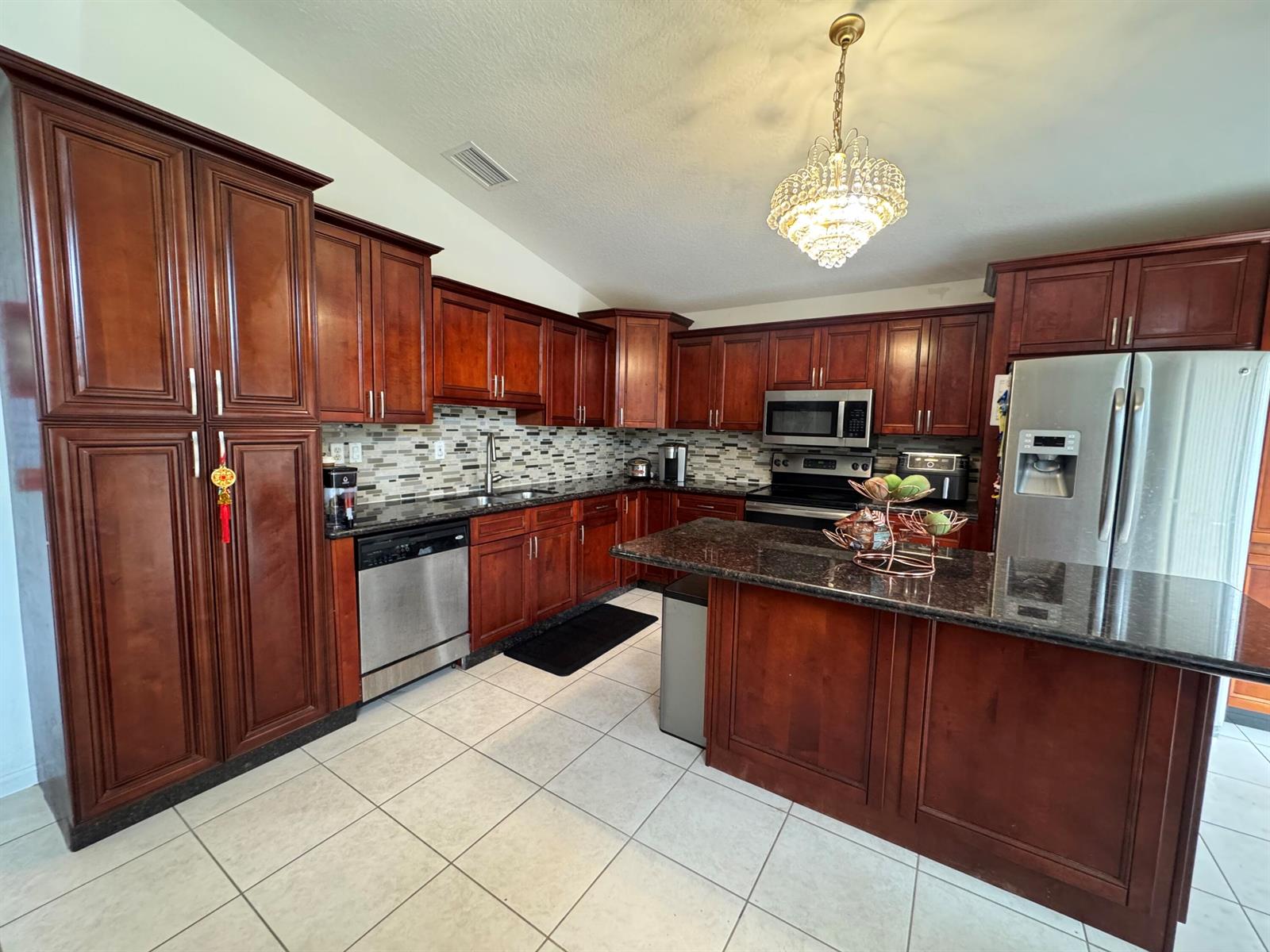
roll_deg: -1.3
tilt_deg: -5.5
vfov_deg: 85.7
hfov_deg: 102.1
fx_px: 514
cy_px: 476
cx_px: 635
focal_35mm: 14
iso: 320
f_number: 2.2
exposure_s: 1/60
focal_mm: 2.22
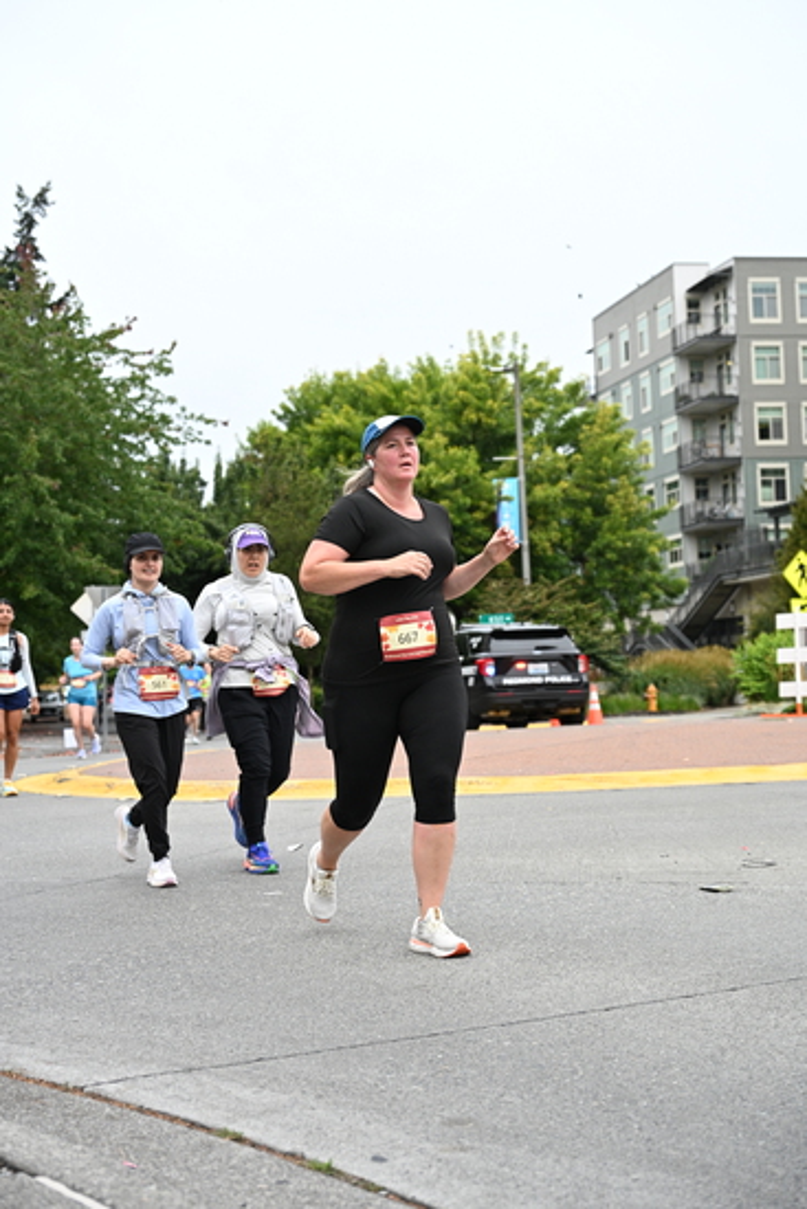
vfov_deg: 36.9
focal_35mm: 54
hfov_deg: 25.1
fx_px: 1814
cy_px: 604
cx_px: 404
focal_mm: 54
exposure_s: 1/800
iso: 1600
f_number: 4
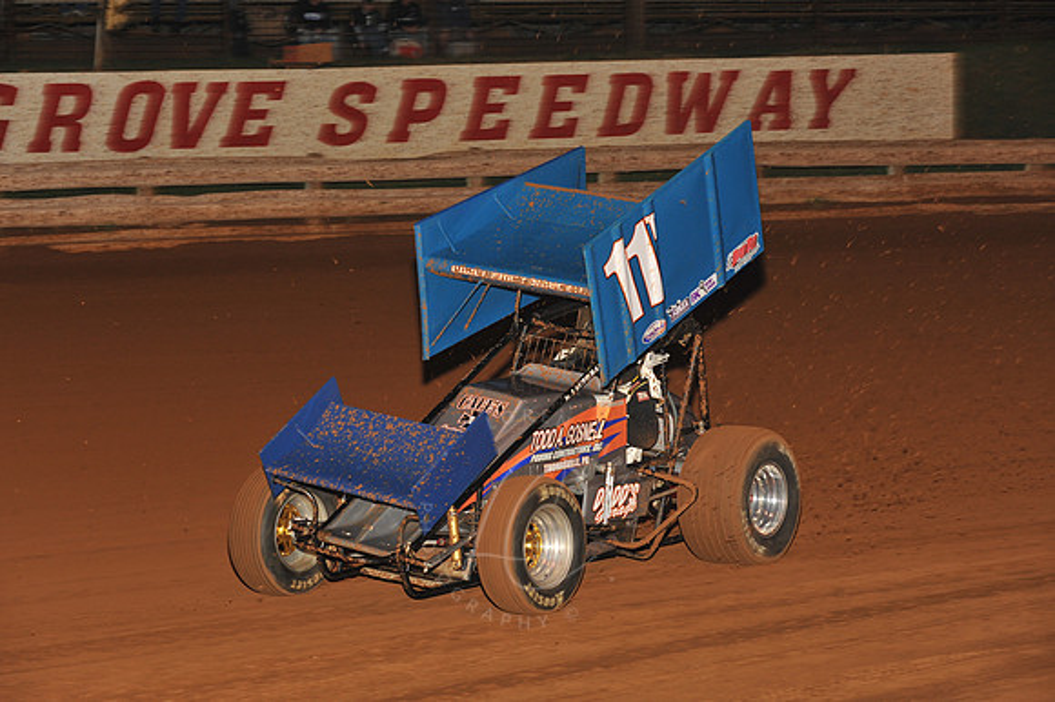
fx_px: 3075
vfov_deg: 13.0
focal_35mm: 105
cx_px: 528
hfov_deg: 19.5
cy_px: 351
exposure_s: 1/250
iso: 800
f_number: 6.3
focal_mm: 105
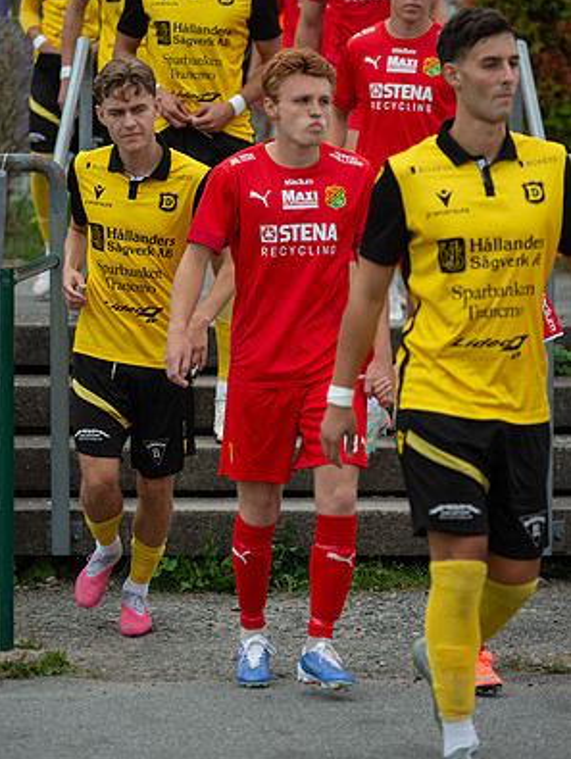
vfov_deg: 12.9
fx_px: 3360
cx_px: 286
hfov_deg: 9.7
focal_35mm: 153
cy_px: 363
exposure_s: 1/1250
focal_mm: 140
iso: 360
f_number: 4
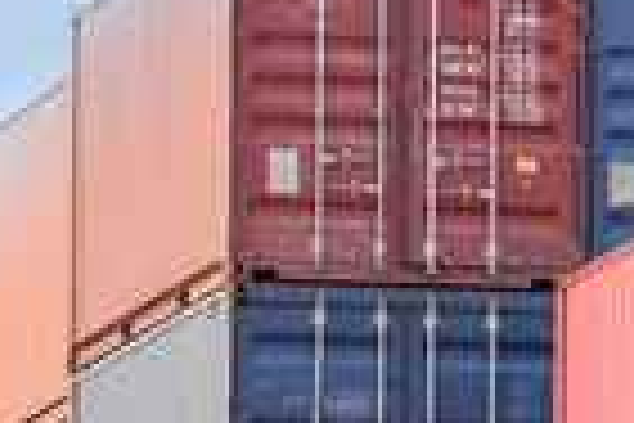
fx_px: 13471
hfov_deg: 2.7
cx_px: 387
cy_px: 335
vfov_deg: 1.8
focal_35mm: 765
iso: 200
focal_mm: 90
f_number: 7.1
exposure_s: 1/125
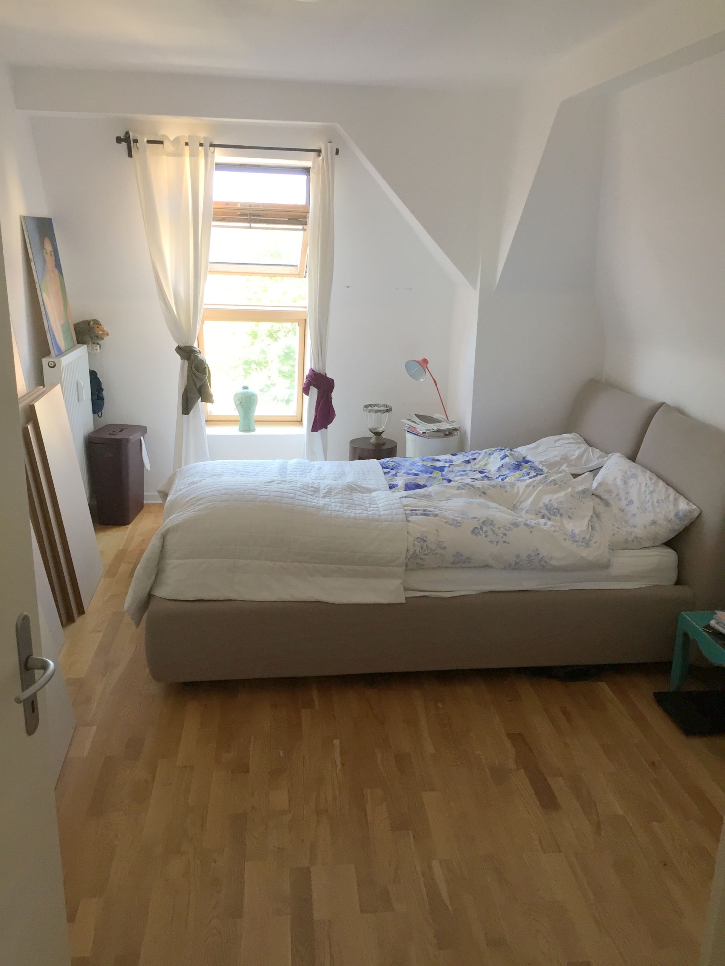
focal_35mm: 29
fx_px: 810
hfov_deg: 48.2
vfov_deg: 61.7
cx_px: 362
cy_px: 483
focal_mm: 4.15
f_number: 2.2
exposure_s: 1/33
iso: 32
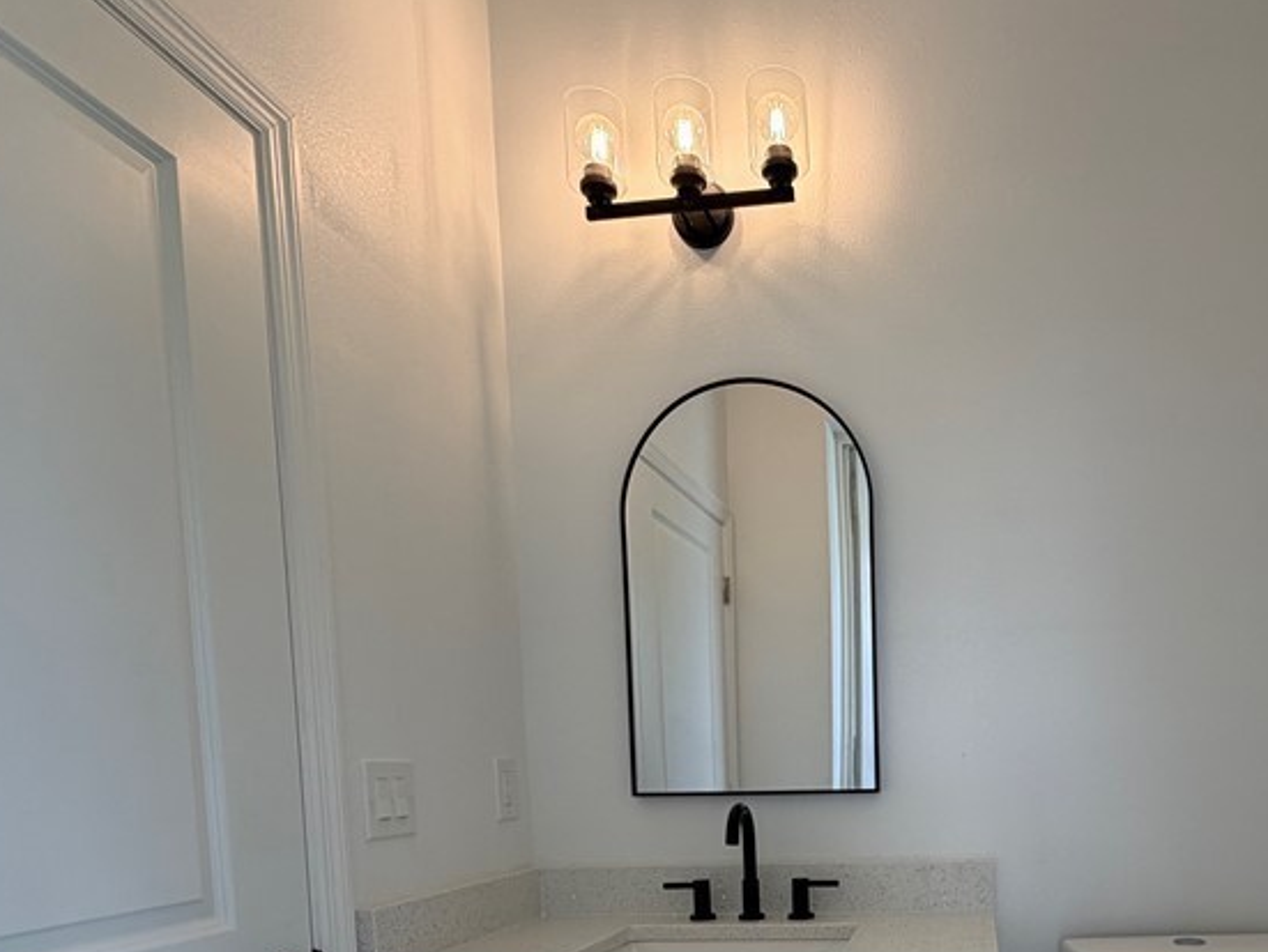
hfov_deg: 64.7
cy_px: 832
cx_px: 888
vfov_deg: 48.3
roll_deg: +1.3
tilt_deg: -5.2
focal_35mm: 26
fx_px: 953
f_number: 2.2
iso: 64
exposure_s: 1/120
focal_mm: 2.22
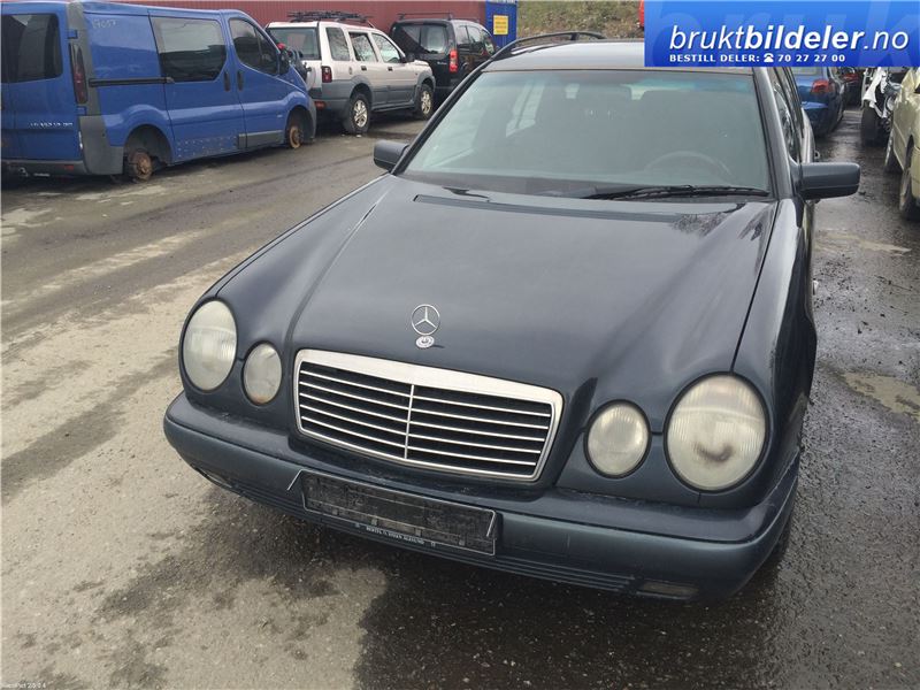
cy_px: 345
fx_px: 771
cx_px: 460
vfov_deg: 48.2
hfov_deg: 61.7
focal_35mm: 29
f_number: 2.2
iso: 32
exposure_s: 1/342
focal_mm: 4.15
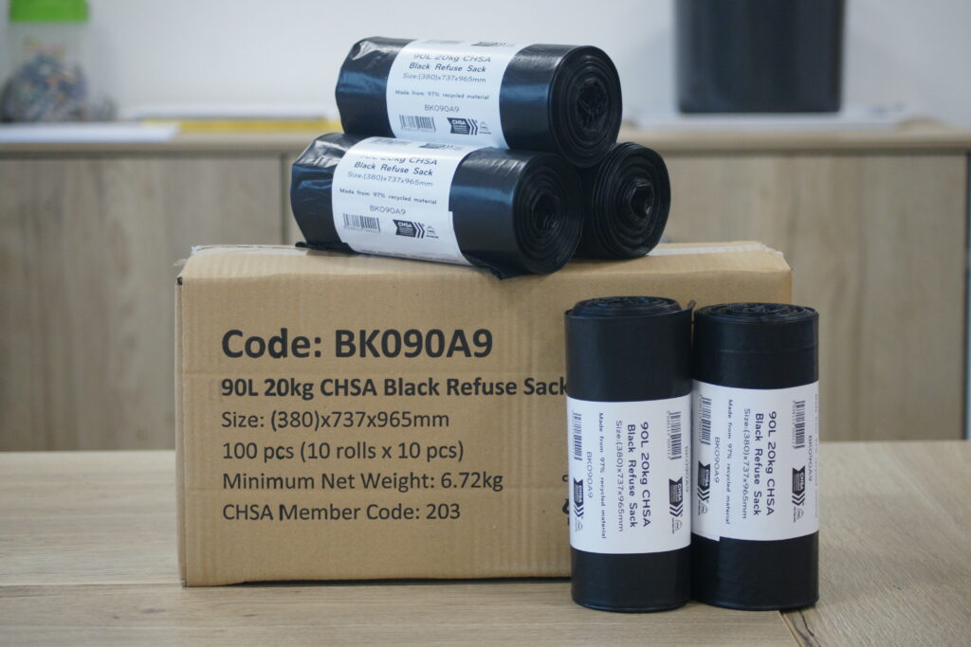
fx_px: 2225
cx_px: 486
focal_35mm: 82
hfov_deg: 24.6
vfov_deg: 16.6
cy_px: 324
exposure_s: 1/100
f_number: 4
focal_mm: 55
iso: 800
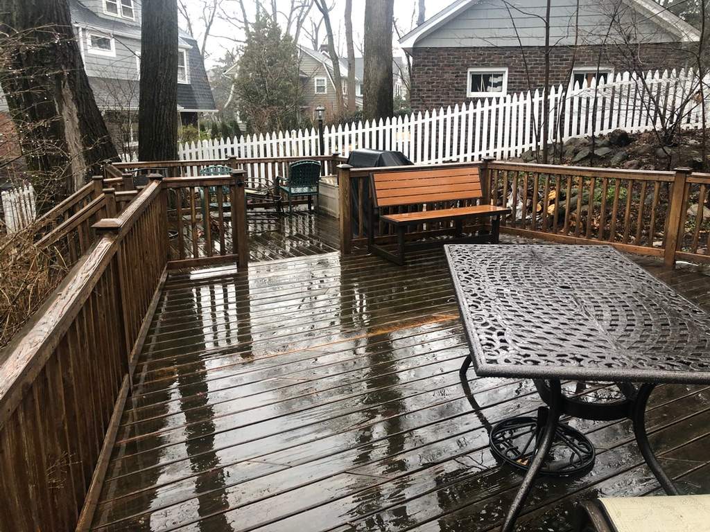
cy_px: 266
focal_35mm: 28
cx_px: 355
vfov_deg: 49.7
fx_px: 574
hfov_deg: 63.4
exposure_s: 1/40
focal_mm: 4
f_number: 1.8
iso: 25
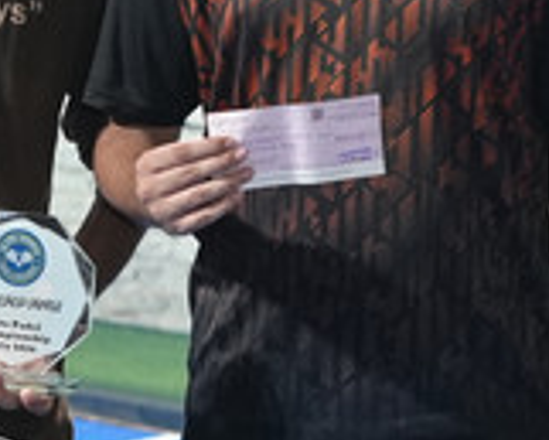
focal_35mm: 187
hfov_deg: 10.3
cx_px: 225
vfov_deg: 8.3
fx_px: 3040
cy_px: 107
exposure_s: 1/160
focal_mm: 50
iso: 4000
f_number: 4
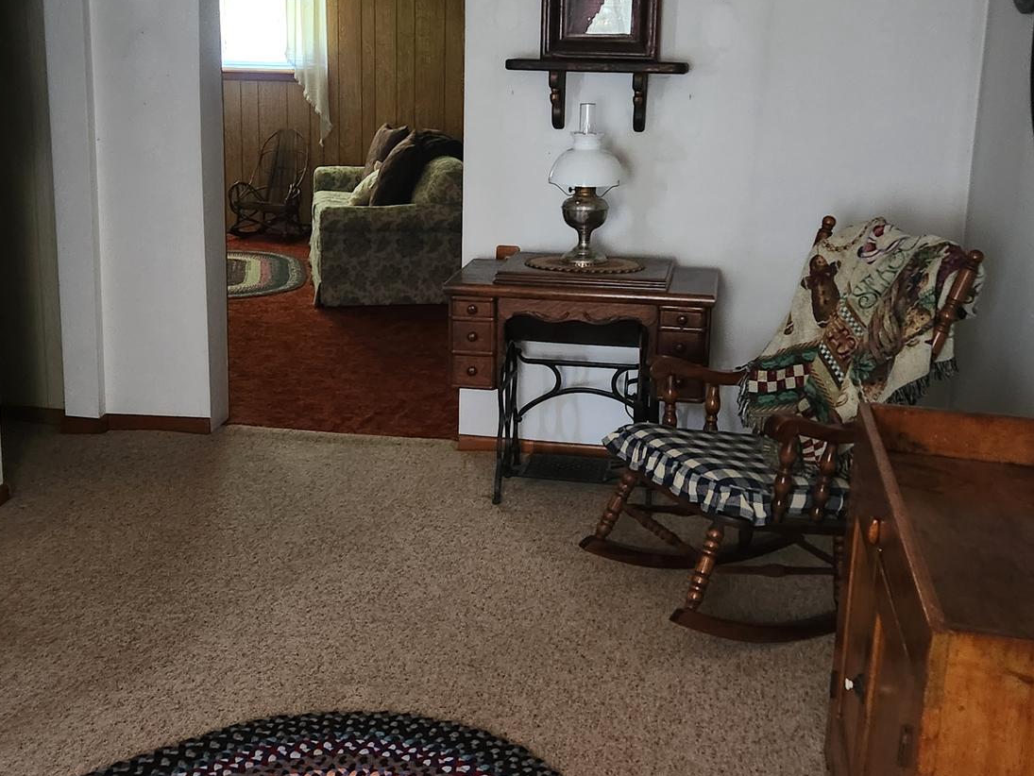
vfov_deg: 33.4
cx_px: 506
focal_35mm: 43
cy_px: 281
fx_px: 1285
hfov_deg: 43.8
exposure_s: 1/24
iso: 640
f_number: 1.8
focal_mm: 5.4
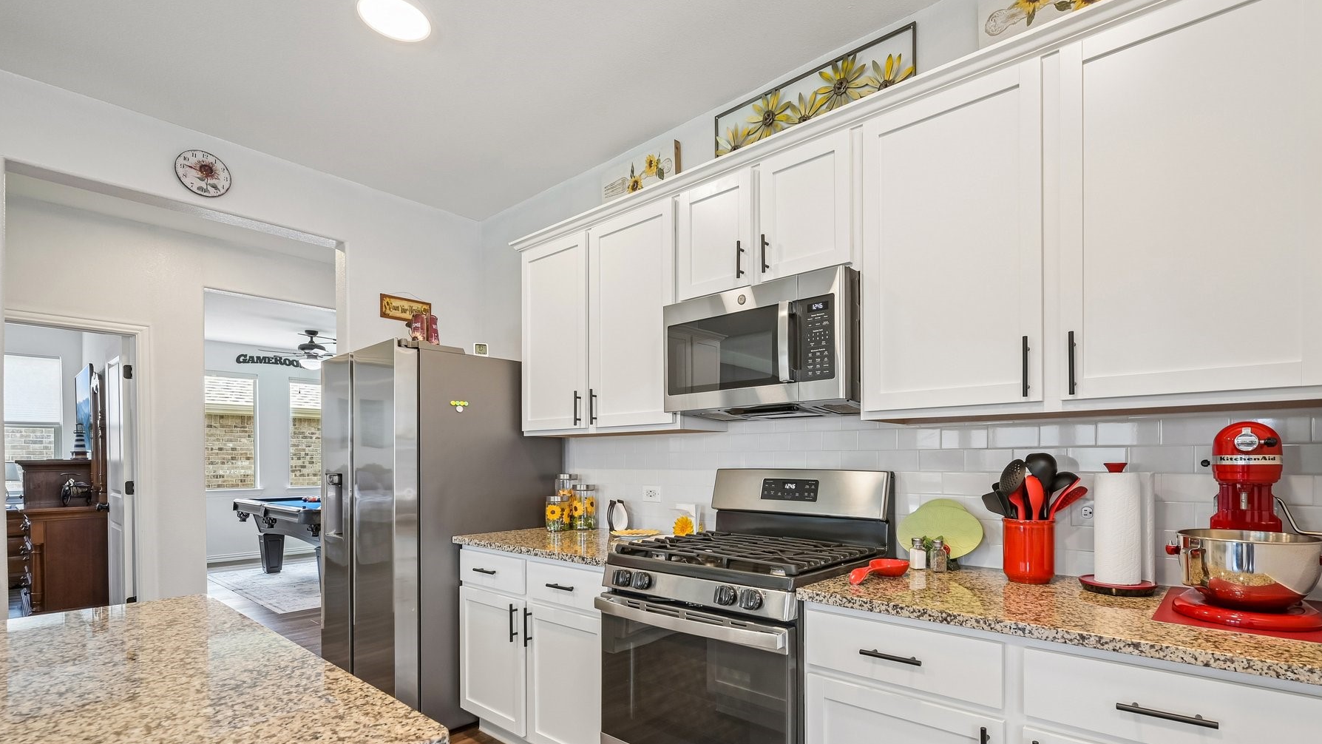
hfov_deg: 92.4
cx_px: 727
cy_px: 467
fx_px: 631
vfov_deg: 60.2
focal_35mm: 18
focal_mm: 15
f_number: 9
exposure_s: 1/13
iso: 250
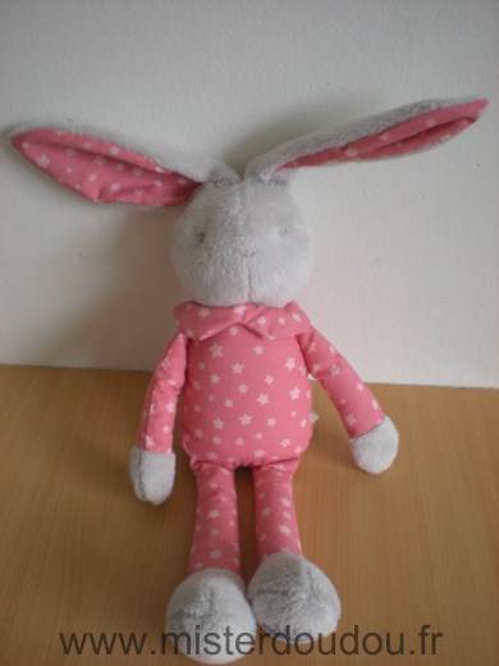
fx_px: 730
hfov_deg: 37.7
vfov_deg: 49.0
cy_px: 333
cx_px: 250
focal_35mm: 38
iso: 64
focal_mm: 6.3
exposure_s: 1/54.3
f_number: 3.1
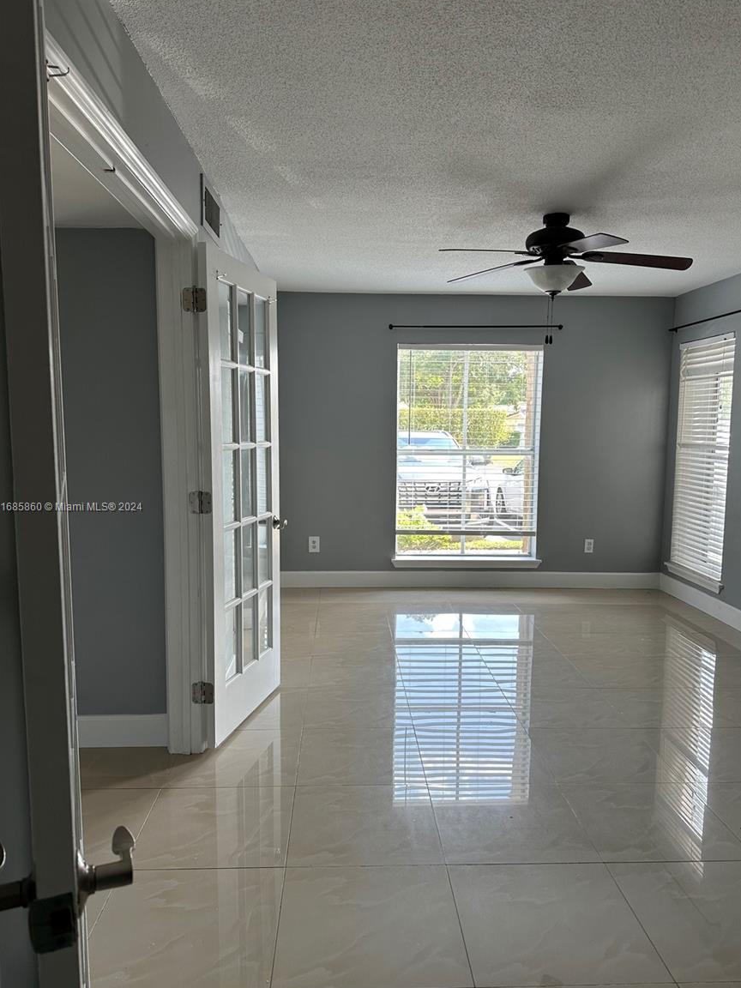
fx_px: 714
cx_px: 371
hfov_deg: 54.9
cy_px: 508
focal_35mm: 25
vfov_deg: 69.4
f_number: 1.78
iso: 64
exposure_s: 1/129
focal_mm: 6.86
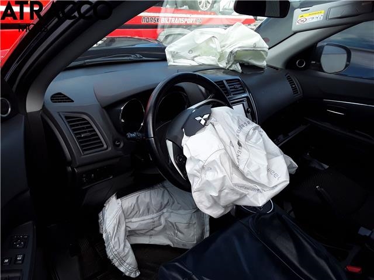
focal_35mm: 28
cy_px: 140
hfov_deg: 63.4
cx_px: 187
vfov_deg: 49.7
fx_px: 303
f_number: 1.9
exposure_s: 1/232
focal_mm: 2.91
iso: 40
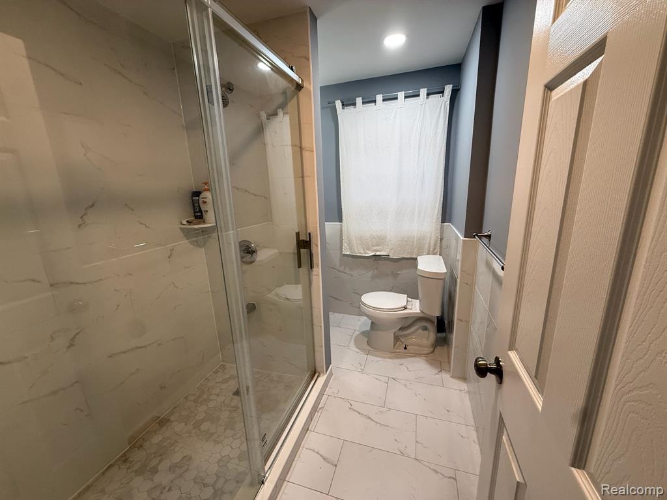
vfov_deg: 85.7
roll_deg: +2.3
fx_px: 270
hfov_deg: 102.1
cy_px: 250
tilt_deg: -13.2
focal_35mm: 14
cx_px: 334
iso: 200
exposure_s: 1/120
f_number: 2.2
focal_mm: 2.22
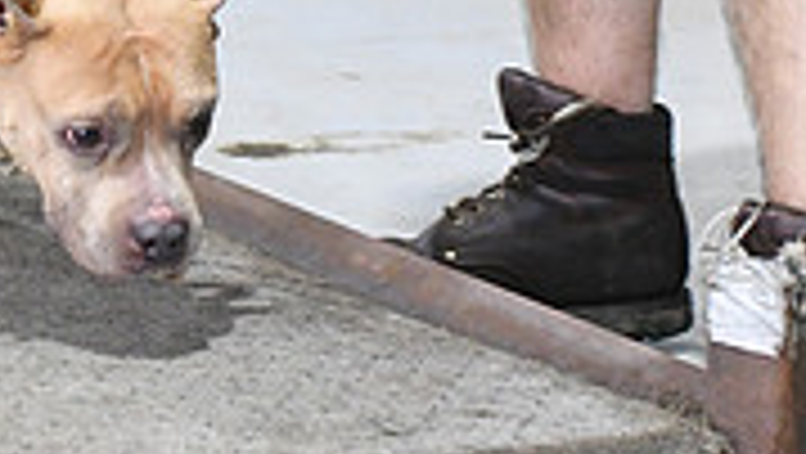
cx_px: 9
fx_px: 5454
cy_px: -115
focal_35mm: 255
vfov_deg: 4.8
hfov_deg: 8.4
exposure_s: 1/320
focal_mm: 50
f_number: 4.5
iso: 5000
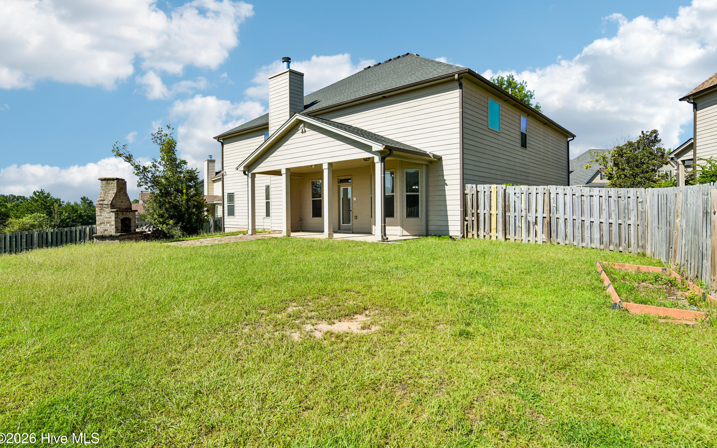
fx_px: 391
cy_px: 214
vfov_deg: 59.6
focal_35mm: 20
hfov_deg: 85.1
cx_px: 364
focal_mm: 19
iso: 200
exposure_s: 1/1000
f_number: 8
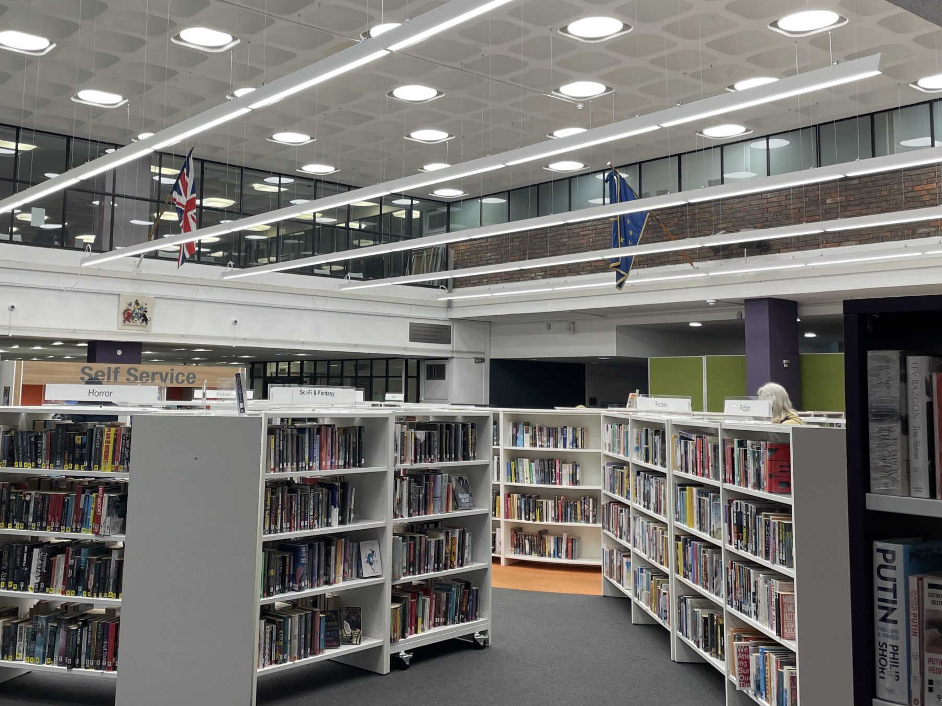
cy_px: 288
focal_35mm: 37
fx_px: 1007
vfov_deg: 38.5
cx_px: 393
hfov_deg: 49.9
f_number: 1.6
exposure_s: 1/100
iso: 40
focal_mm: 4.2
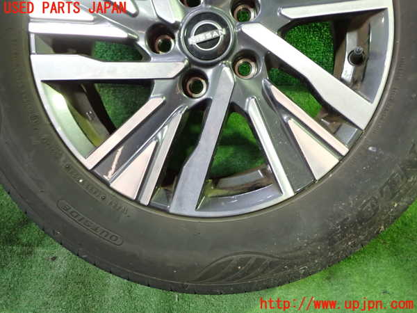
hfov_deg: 60.0
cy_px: 156
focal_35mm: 30
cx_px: 208
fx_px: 361
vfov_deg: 46.8
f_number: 2.3
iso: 500
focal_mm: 5.4
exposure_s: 1/30
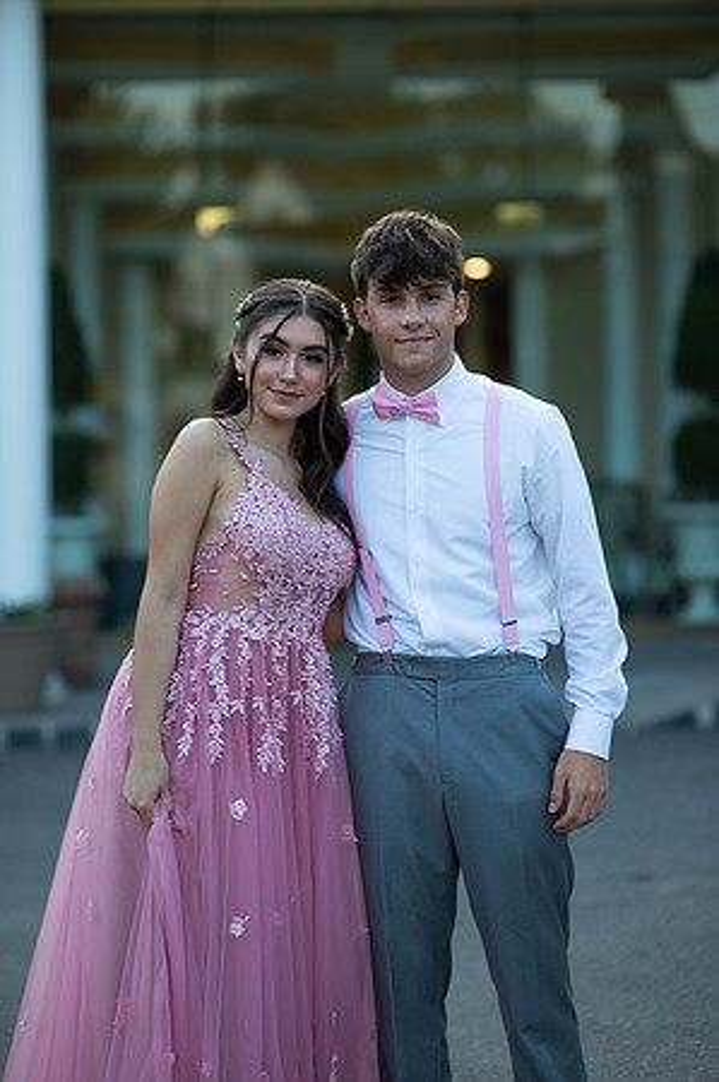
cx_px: 360
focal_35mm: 85
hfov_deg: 16.0
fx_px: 2552
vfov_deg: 23.9
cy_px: 541
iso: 250
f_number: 2
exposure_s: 1/1000
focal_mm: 85
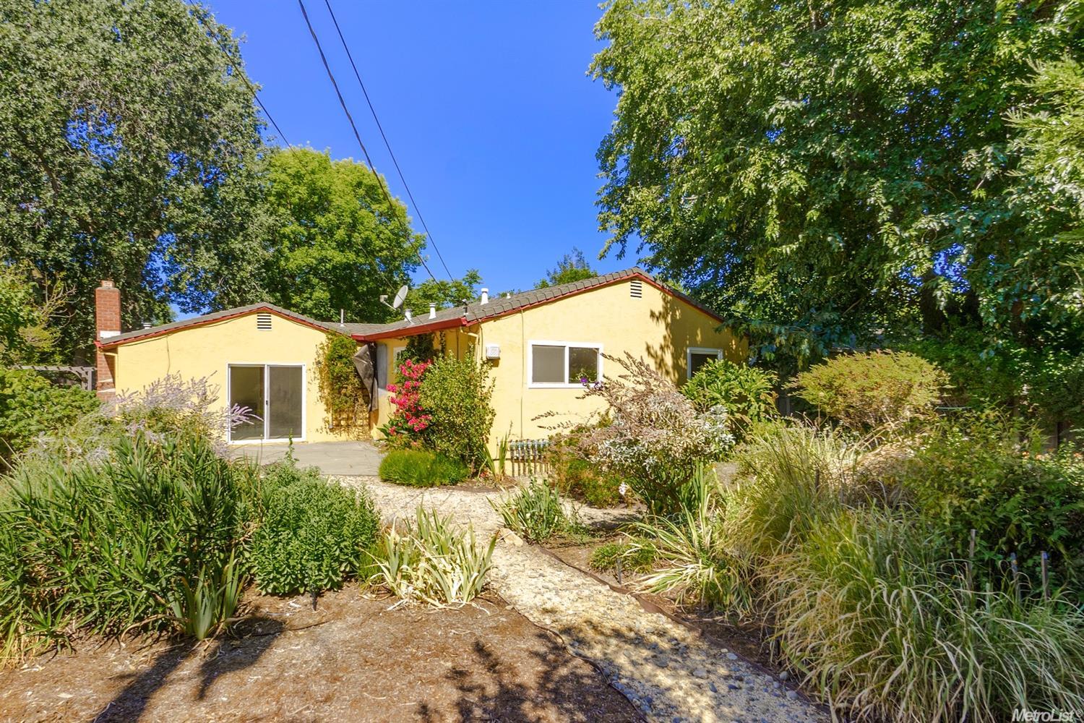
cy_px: 362
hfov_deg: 100.4
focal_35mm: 15
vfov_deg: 77.3
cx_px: 542
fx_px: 452
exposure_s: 1/90
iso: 100
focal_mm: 10
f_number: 8
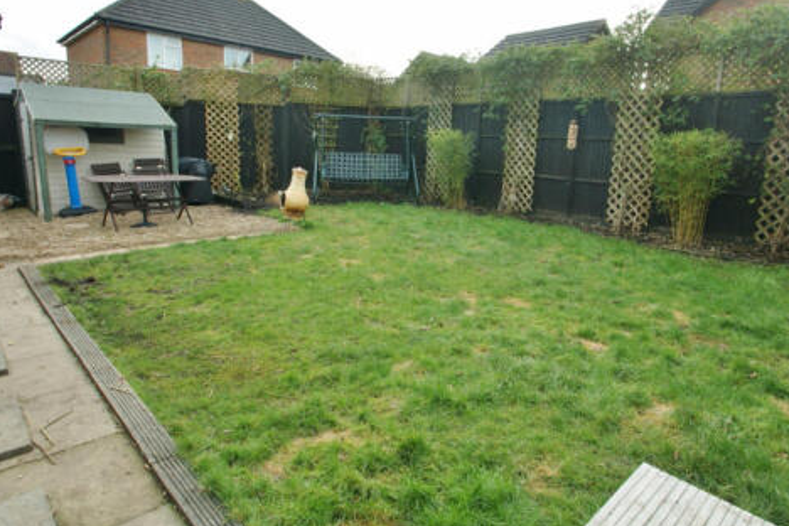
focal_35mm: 21
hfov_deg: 81.2
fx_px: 460
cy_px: 239
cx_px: 413
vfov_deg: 59.4
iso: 100
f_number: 7.1
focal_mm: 10
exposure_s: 1/60
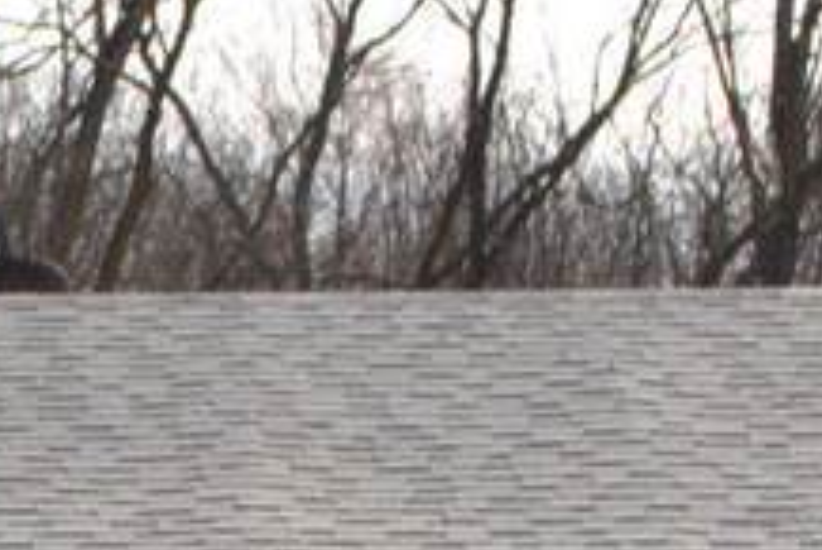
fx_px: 5871
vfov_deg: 5.2
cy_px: 1221
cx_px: -538
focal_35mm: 257
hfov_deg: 7.8
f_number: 7.1
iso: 100
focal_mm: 29
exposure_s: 1/200
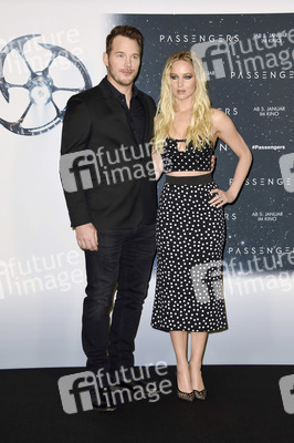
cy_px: 222
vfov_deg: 32.4
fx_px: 761
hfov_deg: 21.9
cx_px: 147
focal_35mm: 62
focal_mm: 62
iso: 800
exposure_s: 1/200
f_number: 5.6
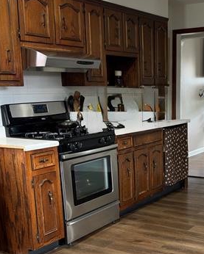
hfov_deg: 28.8
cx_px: 150
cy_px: 192
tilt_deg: -14.9
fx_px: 392
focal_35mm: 52
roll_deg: +0.7
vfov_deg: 35.2
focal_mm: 6.93
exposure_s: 1/60
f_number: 1.48
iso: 200
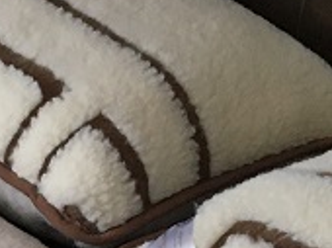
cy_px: 641
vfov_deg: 7.9
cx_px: -139
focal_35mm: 171
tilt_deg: -45.7
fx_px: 1638
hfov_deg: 11.2
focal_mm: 4.15
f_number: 2.2
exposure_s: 1/33
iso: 125
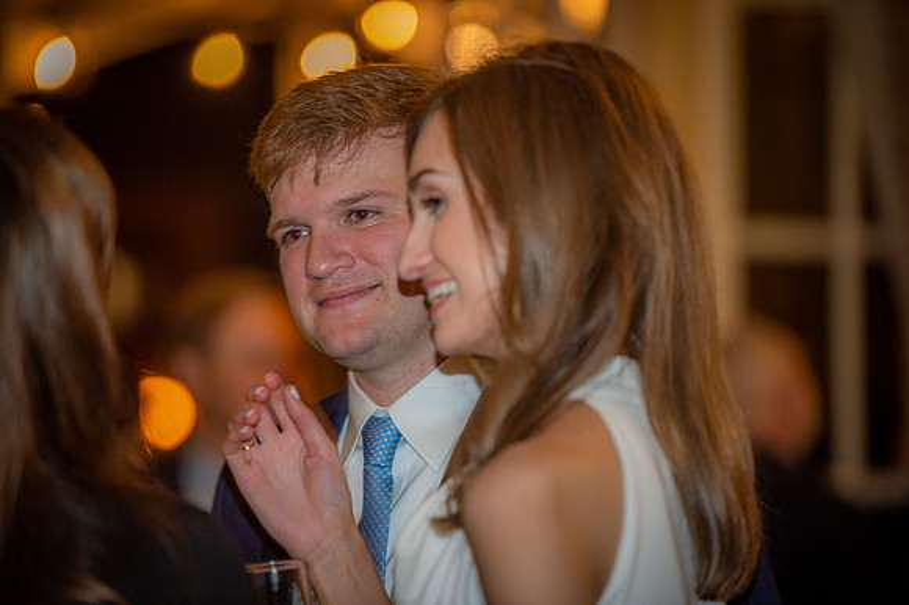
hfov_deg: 11.1
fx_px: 4668
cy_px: 302
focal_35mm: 185
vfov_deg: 7.4
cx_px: 454
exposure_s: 1/100
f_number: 2.8
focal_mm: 185
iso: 1250
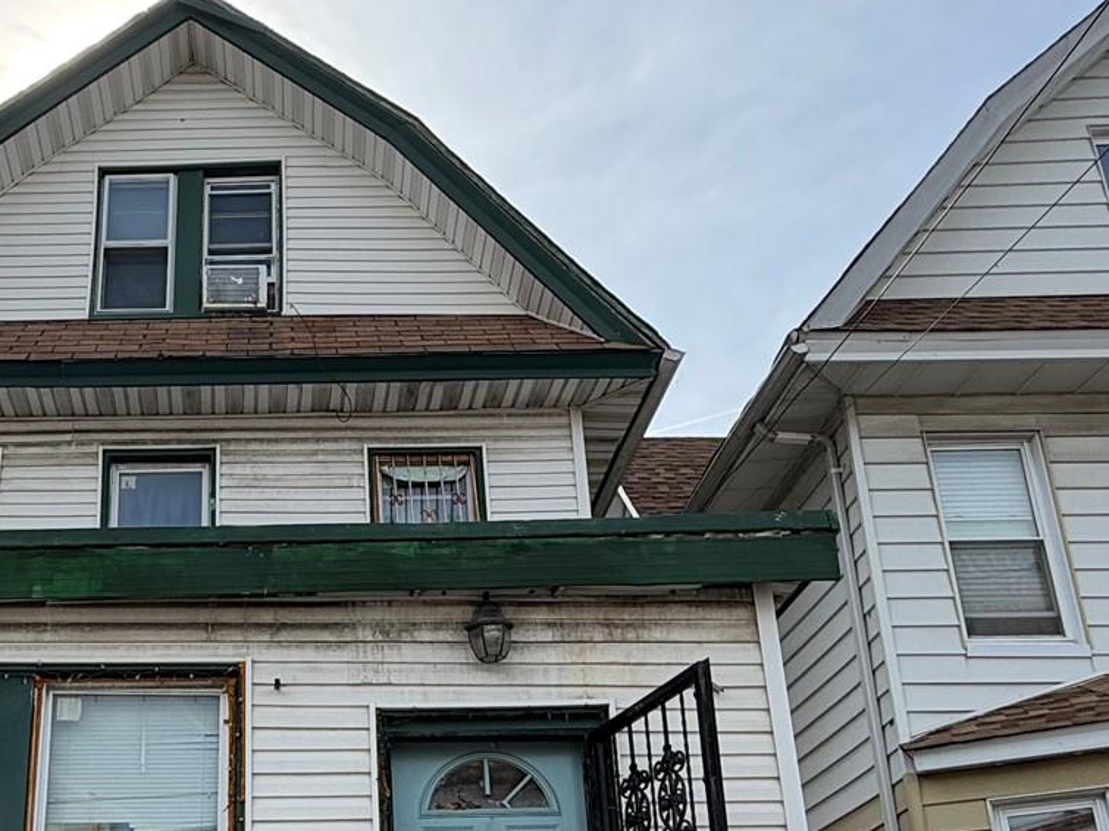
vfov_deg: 35.4
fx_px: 1217
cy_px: 755
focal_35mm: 38
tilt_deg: +17.5
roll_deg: +2.0
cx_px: 256
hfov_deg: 46.9
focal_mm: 2.22
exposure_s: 1/970
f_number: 2.2
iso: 20
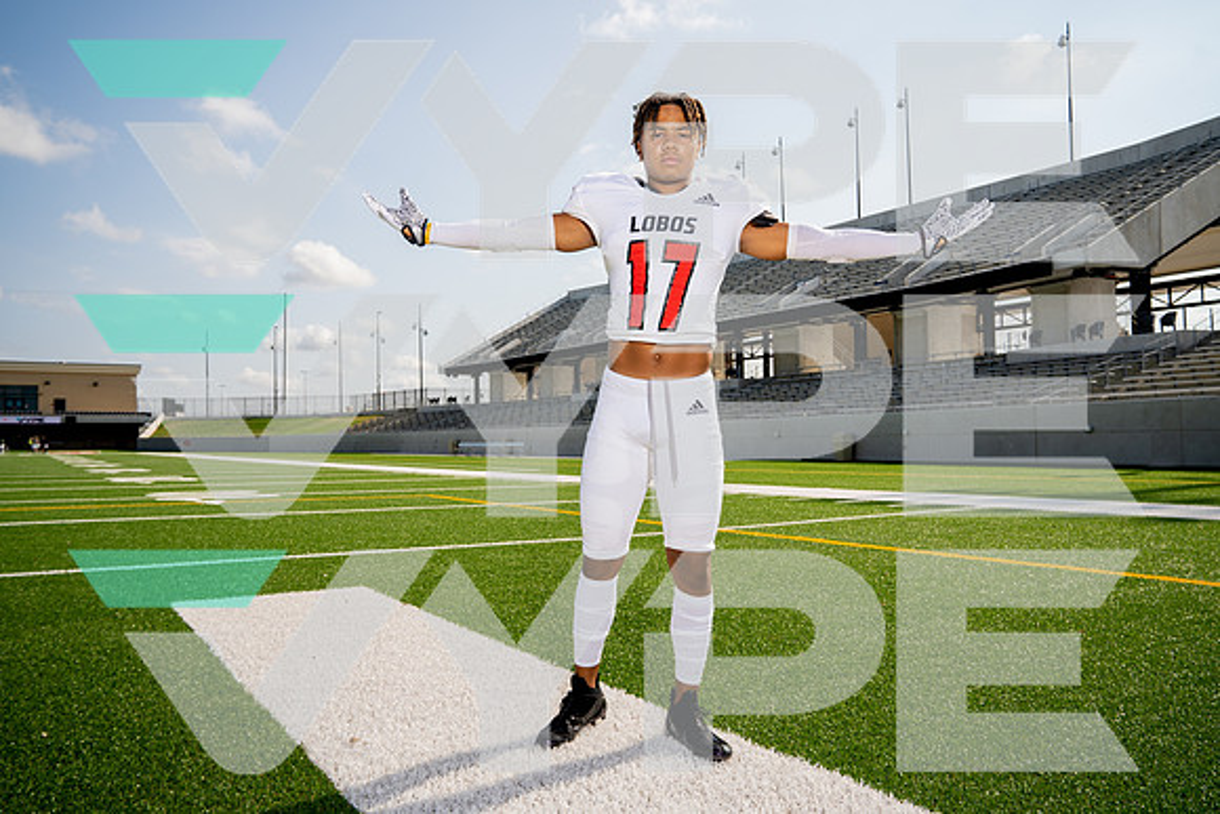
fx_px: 949
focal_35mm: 28
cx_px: 610
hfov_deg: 65.5
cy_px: 407
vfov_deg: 46.4
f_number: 7.1
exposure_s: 1/250
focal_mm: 28
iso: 100
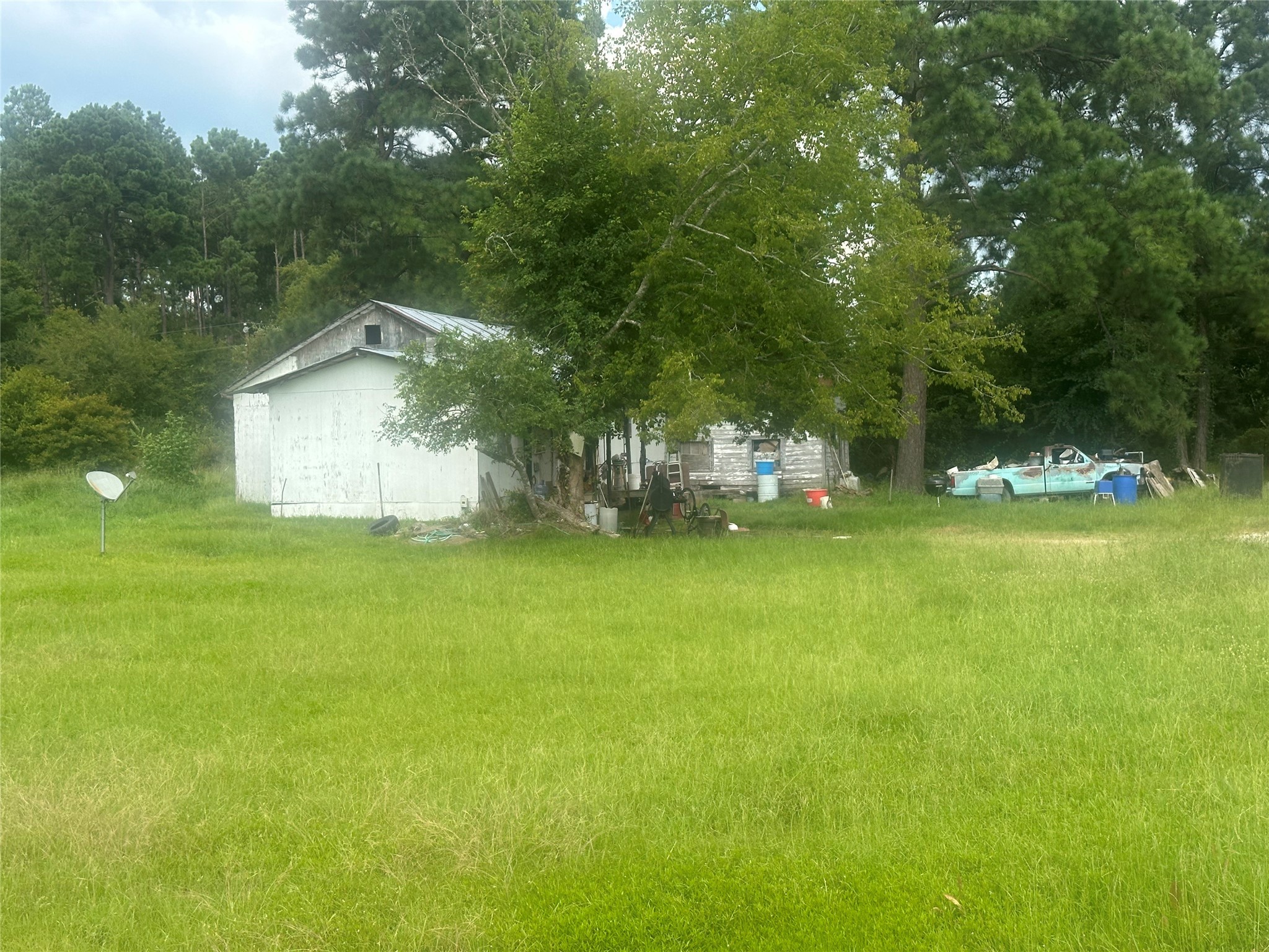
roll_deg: +1.5
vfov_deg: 30.3
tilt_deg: +0.0
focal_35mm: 48
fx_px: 1760
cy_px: 476
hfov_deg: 39.7
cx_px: 634
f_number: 1.78
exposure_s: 1/2304
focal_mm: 6.86
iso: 64
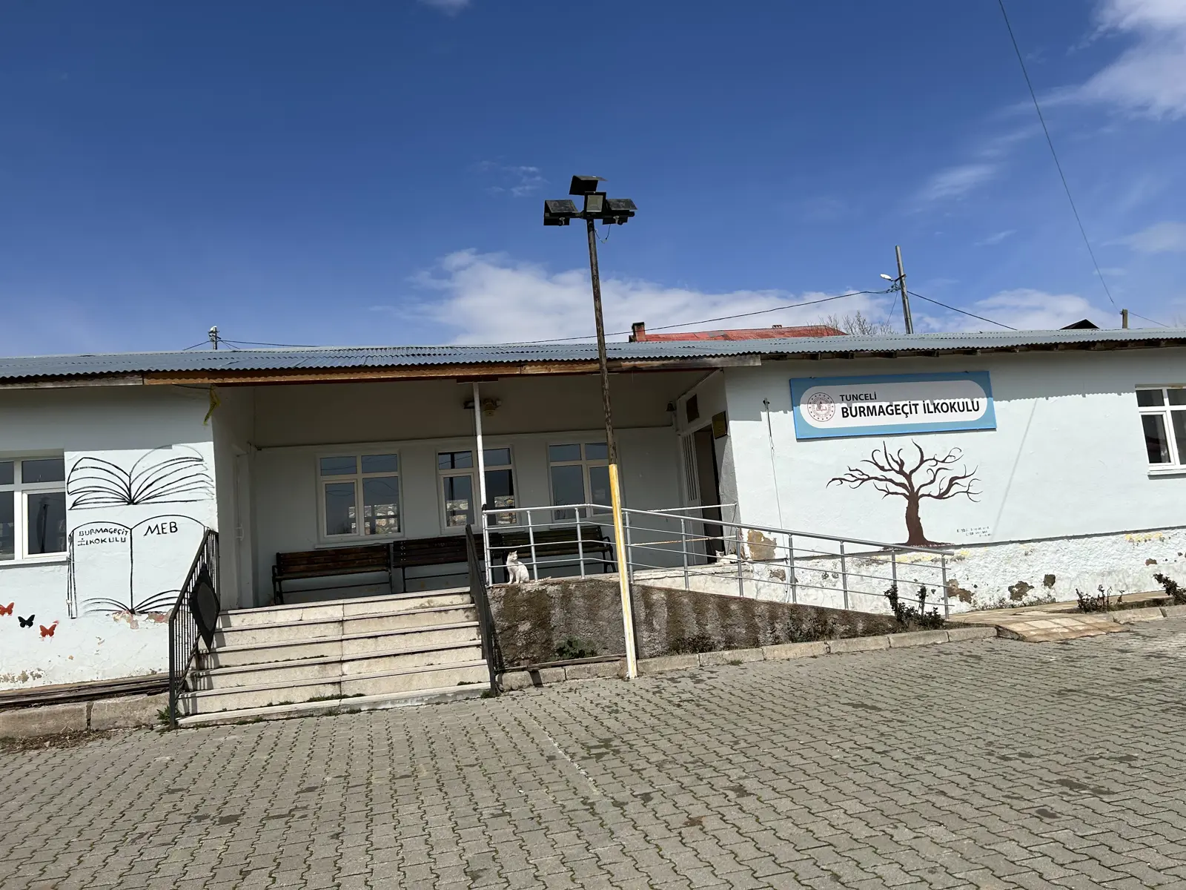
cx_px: 593
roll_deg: +4.8
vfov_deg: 53.1
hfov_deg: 67.3
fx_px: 891
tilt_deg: +9.3
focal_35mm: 26
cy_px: 445
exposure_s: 1/10309
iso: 50
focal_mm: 5.7
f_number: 1.5
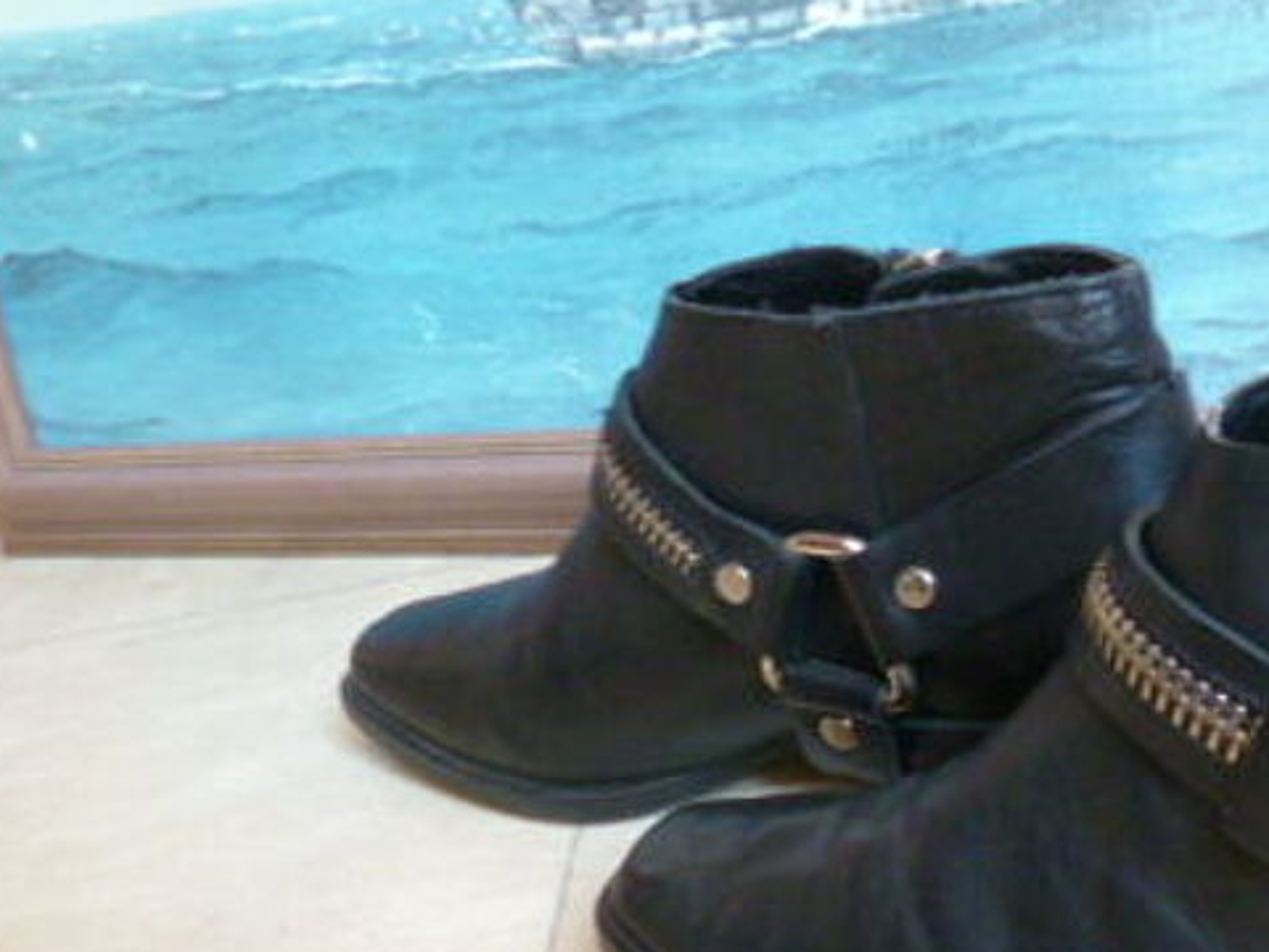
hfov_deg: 36.9
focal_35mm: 50
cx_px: 1007
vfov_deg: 28.7
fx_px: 1833
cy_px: 711
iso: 400
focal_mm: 4.3
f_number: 2.5
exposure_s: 1/8
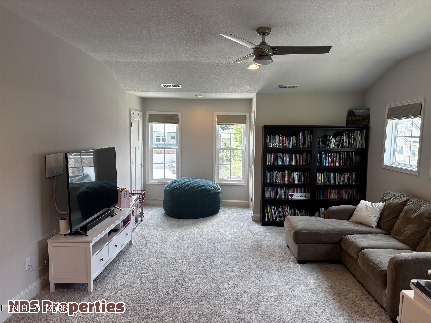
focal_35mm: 26
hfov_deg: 67.3
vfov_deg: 53.1
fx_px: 324
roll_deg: -1.0
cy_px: 162
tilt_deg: -5.7
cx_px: 216
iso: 64
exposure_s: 1/120
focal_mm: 5.96
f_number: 1.6
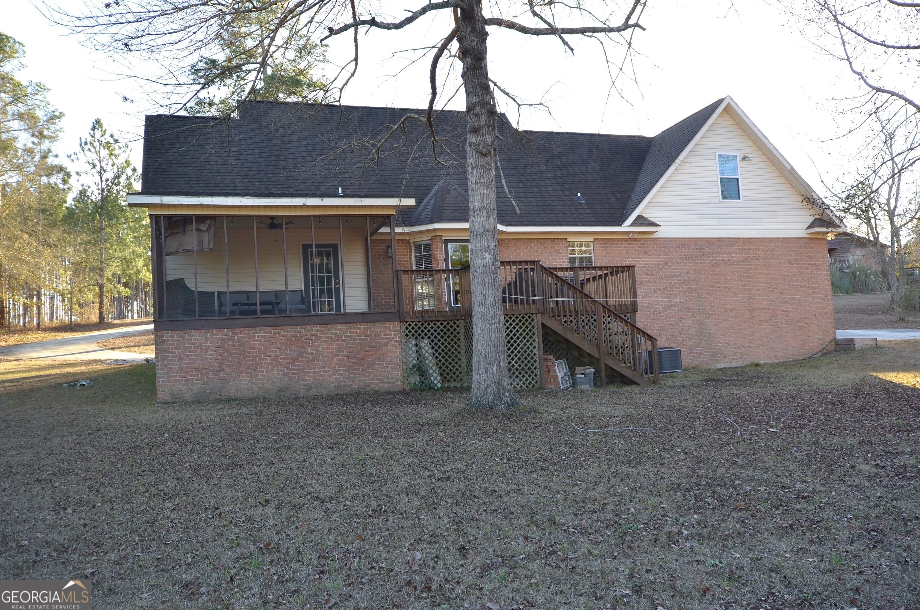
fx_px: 765
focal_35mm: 30
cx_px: 460
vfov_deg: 43.4
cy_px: 305
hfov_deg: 62.0
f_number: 9
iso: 200
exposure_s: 1/60
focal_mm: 20
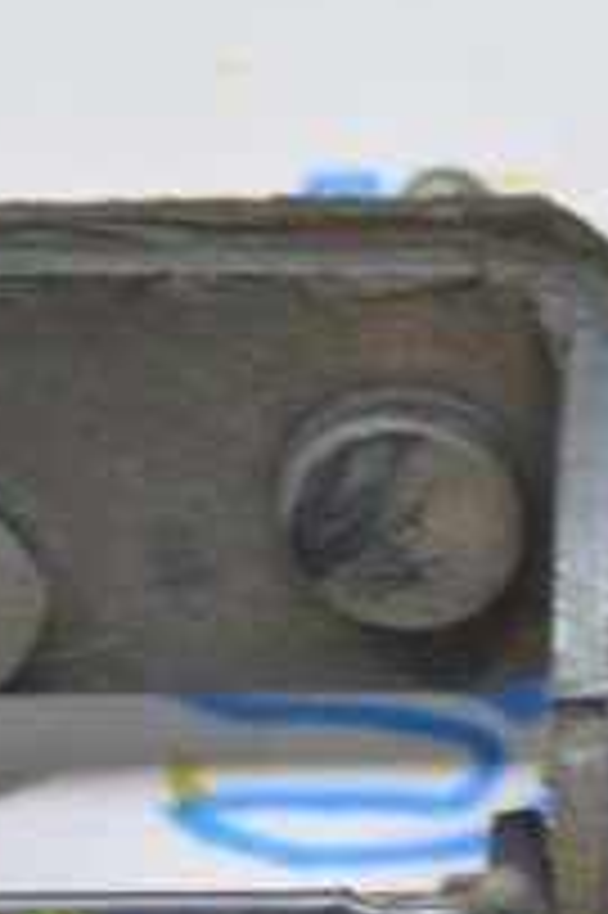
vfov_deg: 7.1
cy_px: 714
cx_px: 1225
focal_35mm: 288
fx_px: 7308
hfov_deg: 4.7
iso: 400
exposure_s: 1/20
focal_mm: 38
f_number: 5.6
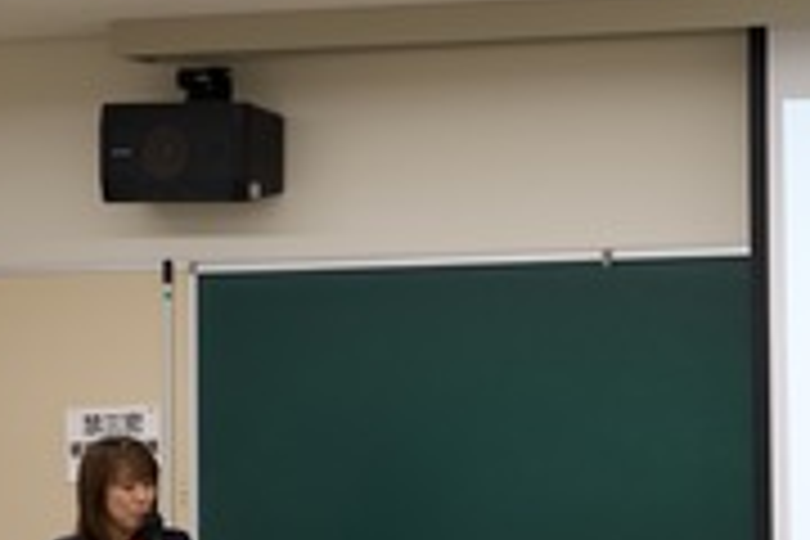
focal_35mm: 222
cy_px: 576
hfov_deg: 9.2
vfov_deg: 6.2
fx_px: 4996
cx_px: 657
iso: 100
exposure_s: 1/60
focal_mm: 83.4
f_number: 2.8
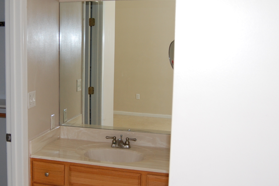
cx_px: 78
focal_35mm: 48
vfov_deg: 28.1
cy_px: 95
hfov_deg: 40.4
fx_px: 370
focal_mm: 19
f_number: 3.5
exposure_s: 1/80
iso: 400
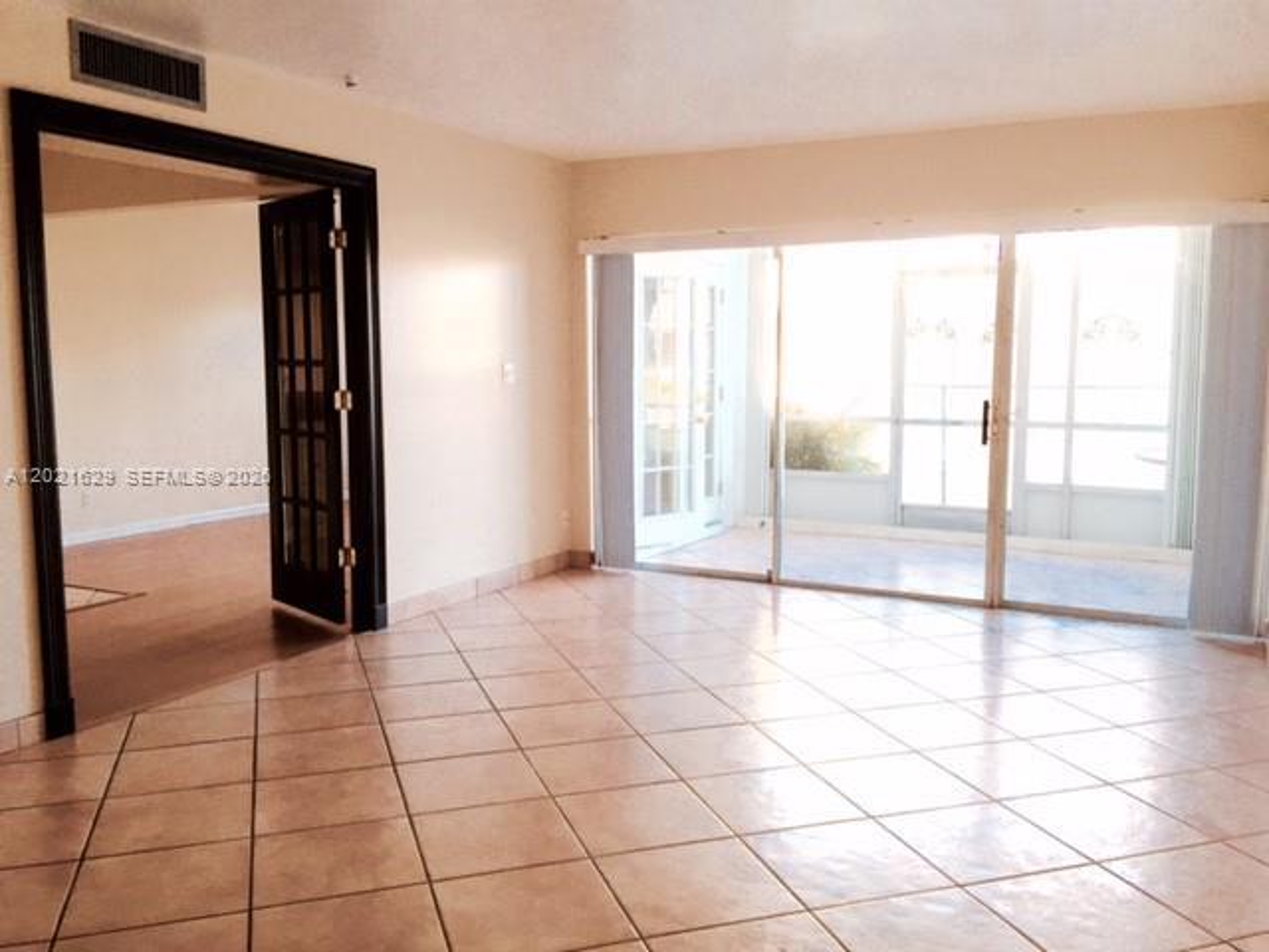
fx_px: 1063
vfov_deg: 48.2
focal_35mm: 29
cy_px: 476
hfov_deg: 61.7
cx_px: 634
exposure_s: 1/60
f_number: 2.2
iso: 32
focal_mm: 4.15
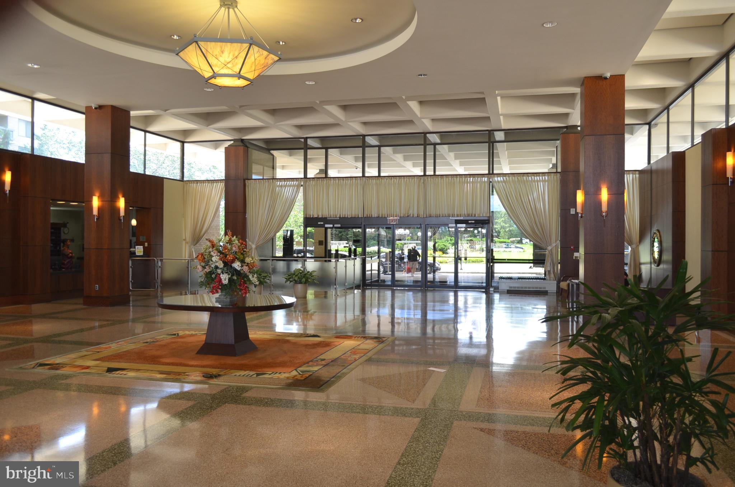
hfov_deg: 67.5
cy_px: 244
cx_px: 368
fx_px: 550
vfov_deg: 47.7
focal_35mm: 27
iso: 400
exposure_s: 1/80
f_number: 4.5
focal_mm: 18
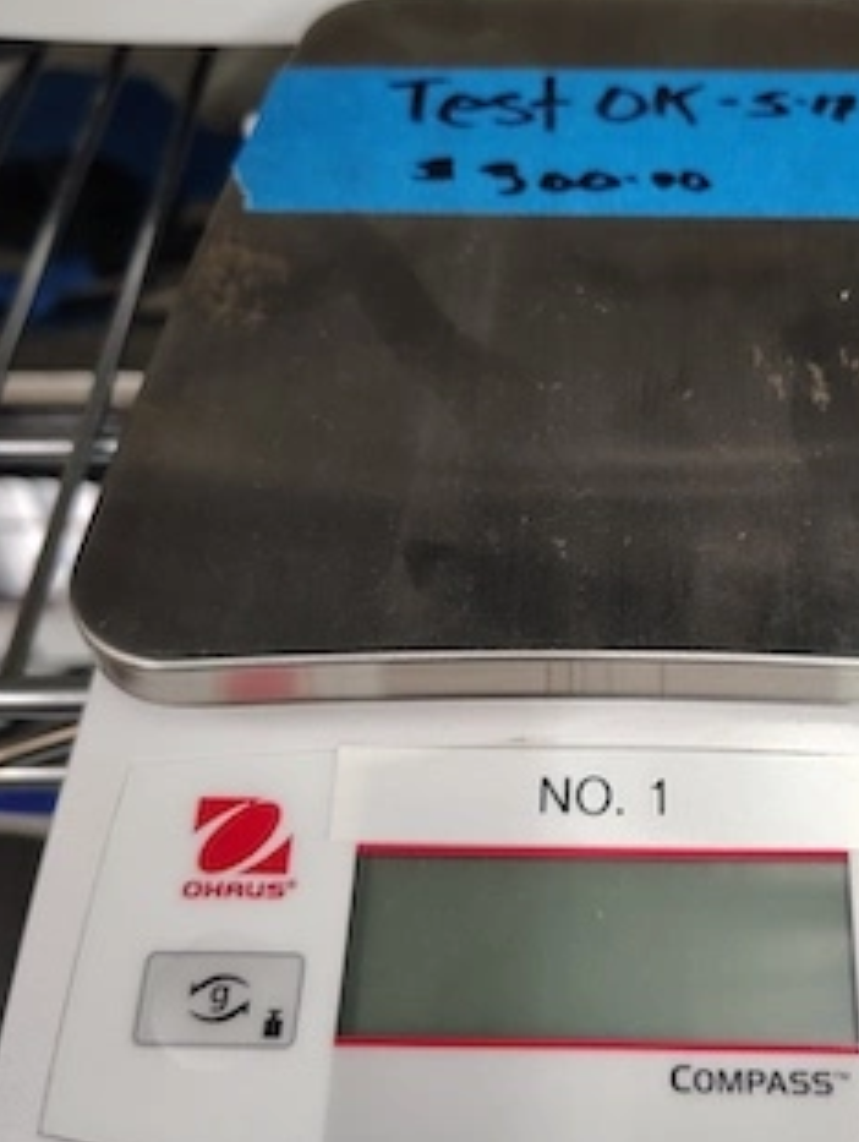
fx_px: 1222
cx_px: 620
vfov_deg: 50.1
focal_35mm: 37
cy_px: 577
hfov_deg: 38.0
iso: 733
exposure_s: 1/120
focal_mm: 5.56
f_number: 1.8
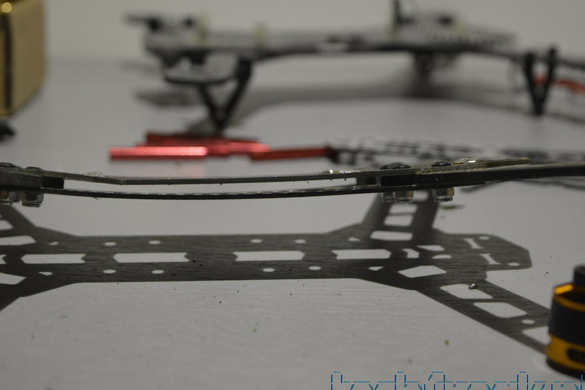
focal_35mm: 86
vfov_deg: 15.9
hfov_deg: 23.6
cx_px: 247
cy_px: 194
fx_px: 1397
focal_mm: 48
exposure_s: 1/60
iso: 560
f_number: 5.3
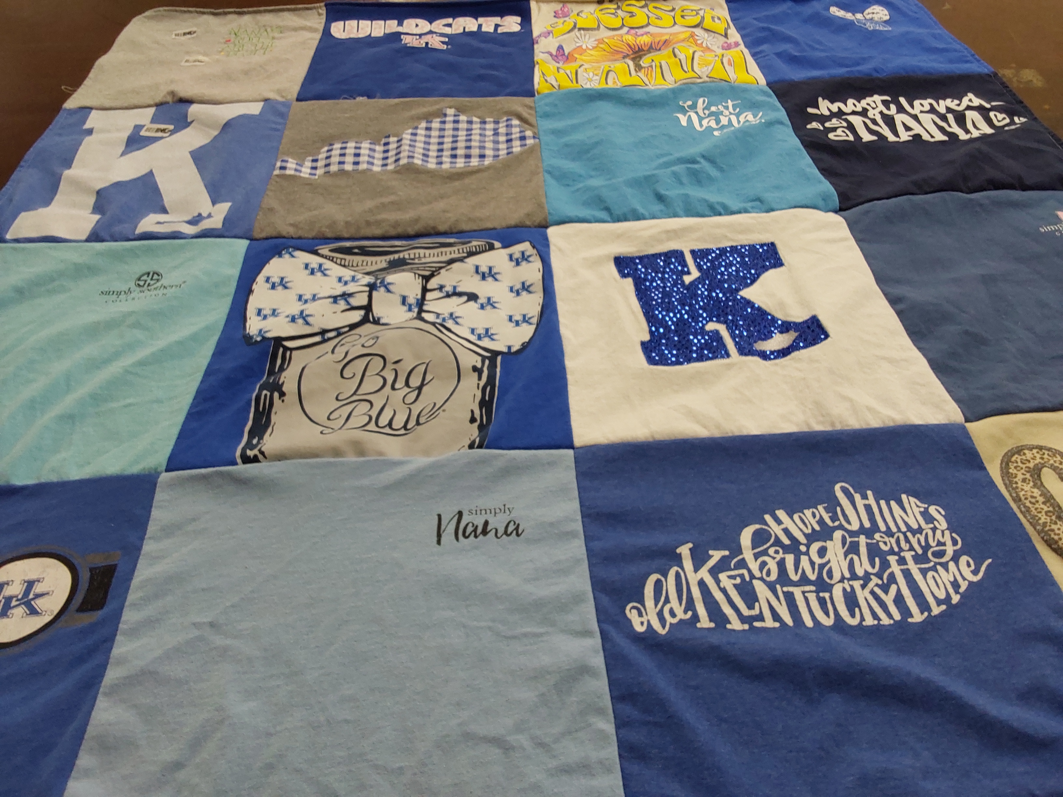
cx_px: 532
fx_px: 860
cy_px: 398
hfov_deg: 63.4
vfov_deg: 49.7
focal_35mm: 28
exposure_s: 1/60
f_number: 1.9
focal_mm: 2.91
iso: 80
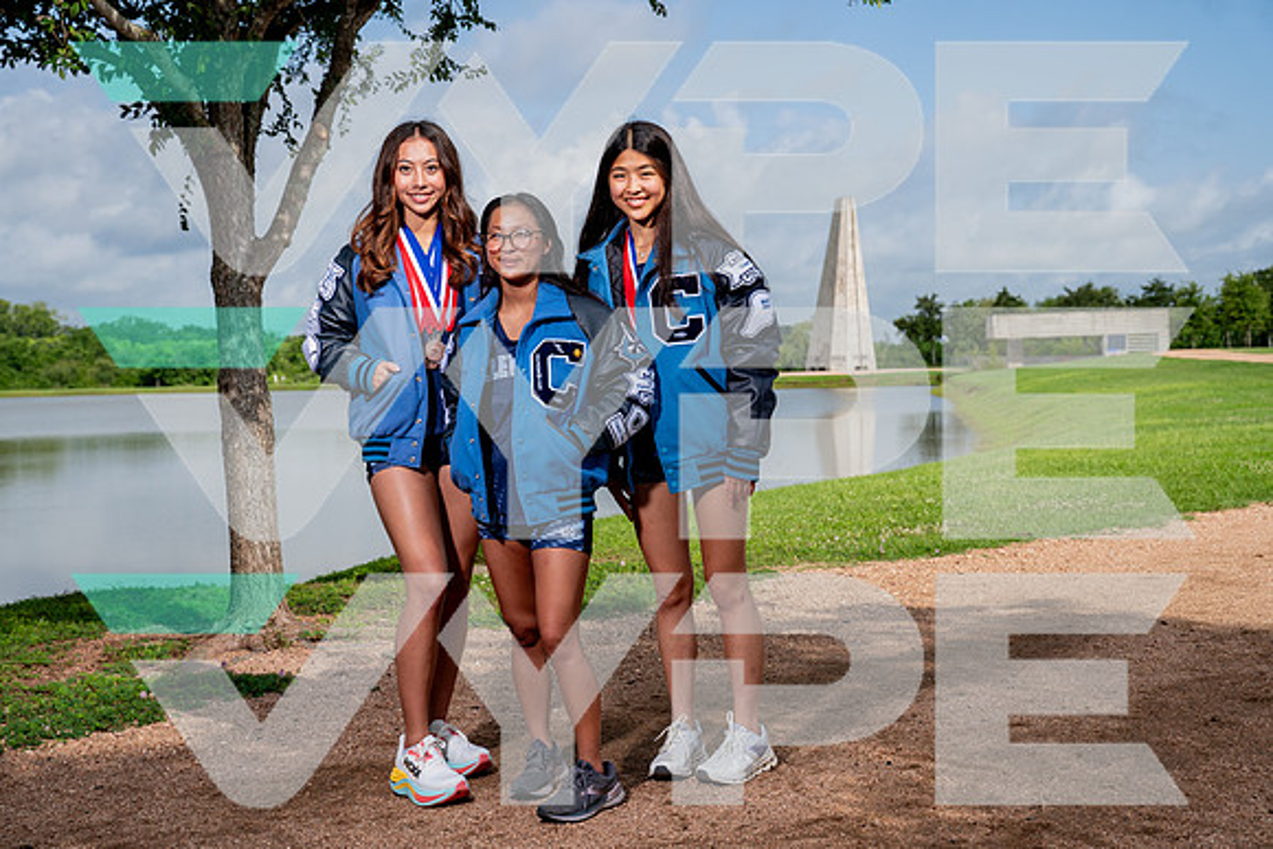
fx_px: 1698
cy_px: 424
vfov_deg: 28.1
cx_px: 636
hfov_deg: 41.1
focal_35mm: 48
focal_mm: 48
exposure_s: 1/640
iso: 100
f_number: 5.6
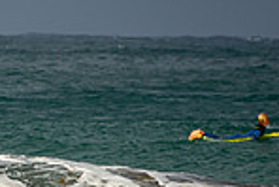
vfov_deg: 1.2
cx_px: -262
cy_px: 203
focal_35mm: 1172
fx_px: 9092
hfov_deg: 1.8
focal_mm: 200
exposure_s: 1/640
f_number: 5.6
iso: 200
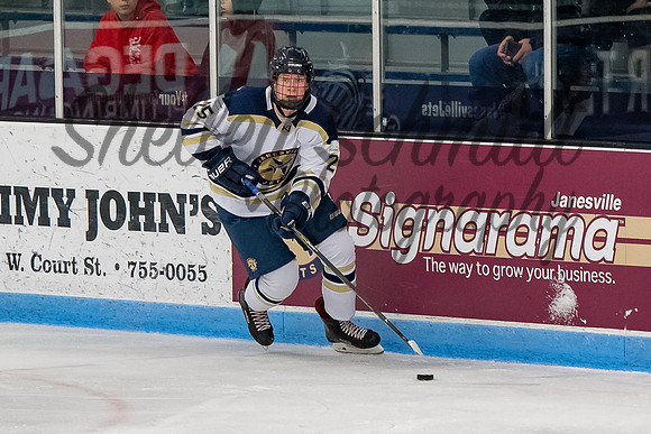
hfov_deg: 4.3
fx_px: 8720
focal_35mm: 482
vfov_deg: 2.9
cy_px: 189
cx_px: 309
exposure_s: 1/800
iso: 2500
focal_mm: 160
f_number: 3.2
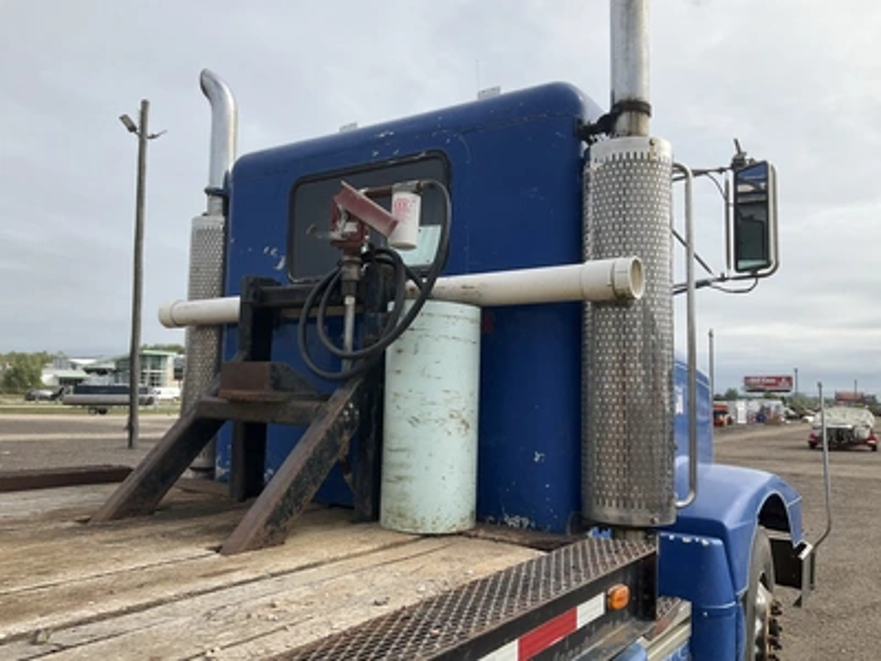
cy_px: 330
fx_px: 738
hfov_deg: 61.7
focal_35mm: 29
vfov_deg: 48.2
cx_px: 440
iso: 25
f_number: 1.8
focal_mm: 3
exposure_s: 1/2427
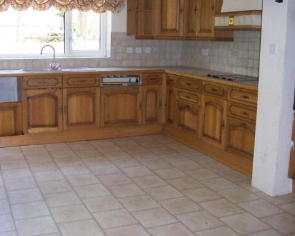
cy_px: 101
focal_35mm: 44
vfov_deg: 34.1
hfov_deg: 41.7
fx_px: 384
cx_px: 111
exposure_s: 1/60
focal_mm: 6
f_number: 3
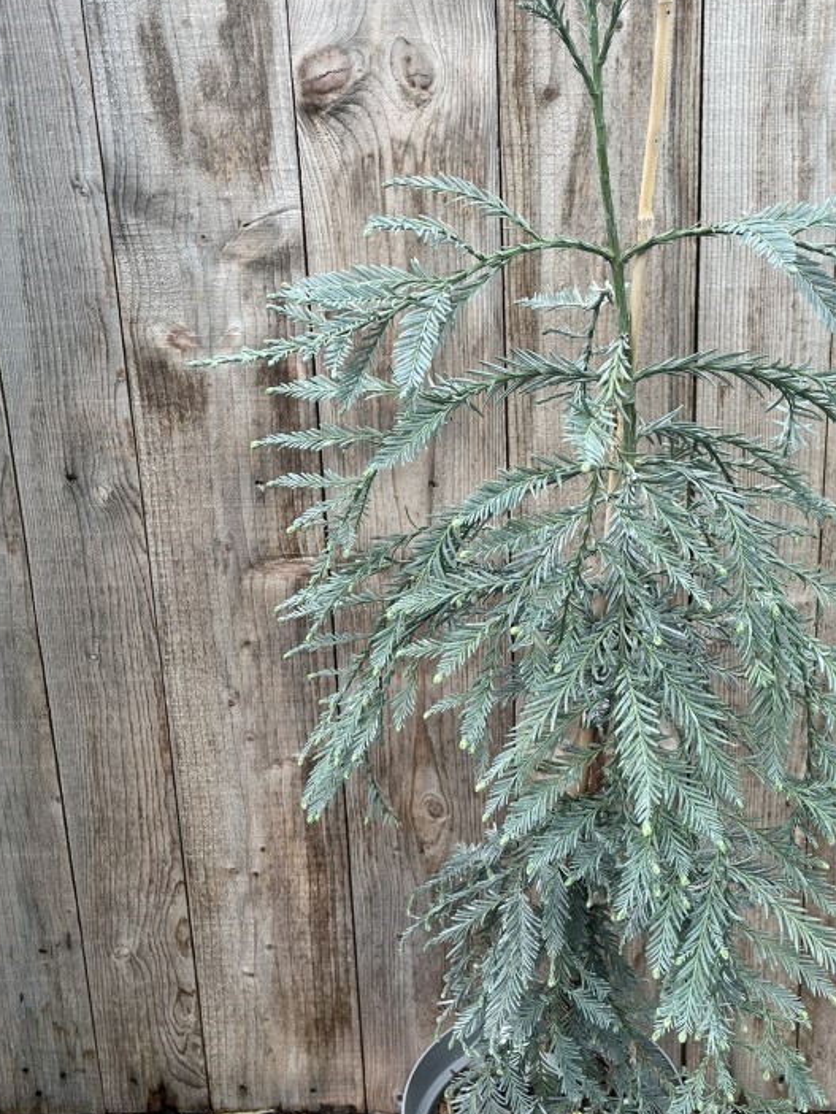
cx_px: 516
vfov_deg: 46.8
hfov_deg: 35.8
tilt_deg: -22.6
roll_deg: +1.4
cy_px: 532
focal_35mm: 40
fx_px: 1287
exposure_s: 1/122
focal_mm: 5.1
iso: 40
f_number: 1.6
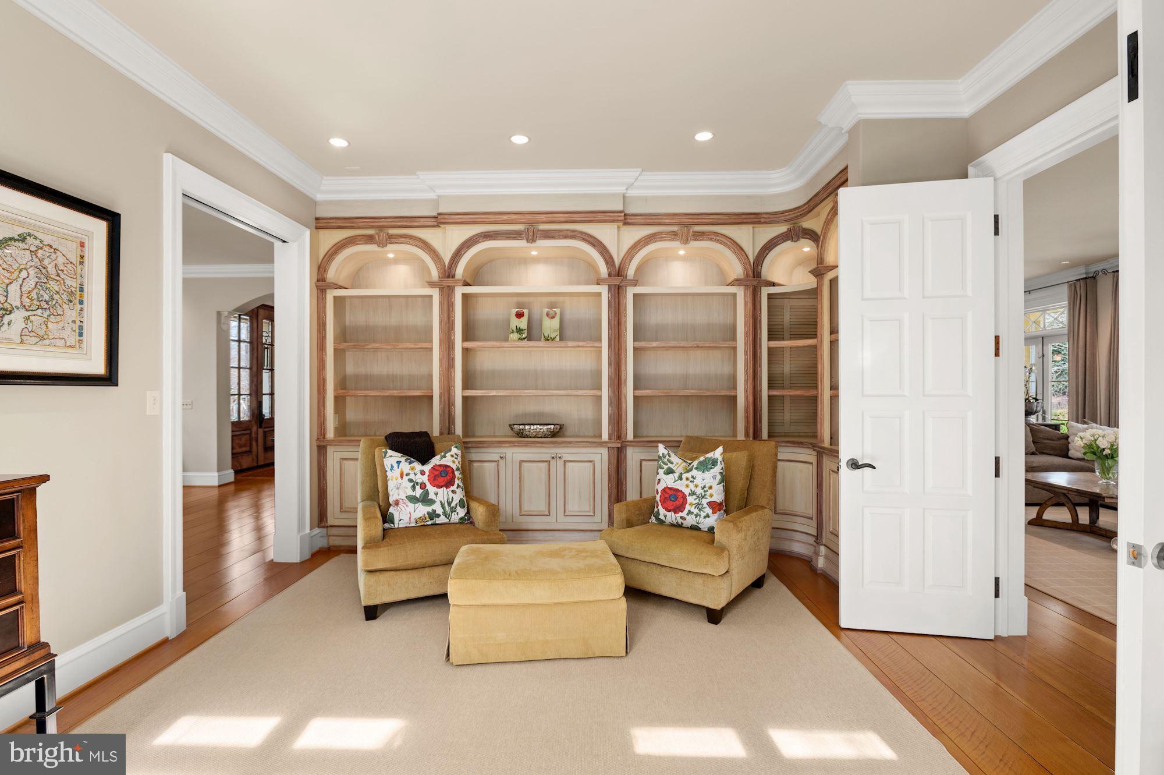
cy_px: 388
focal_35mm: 17
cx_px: 582
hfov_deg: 93.3
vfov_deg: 70.4
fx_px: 549
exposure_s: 1/4
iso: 250
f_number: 8
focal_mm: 17
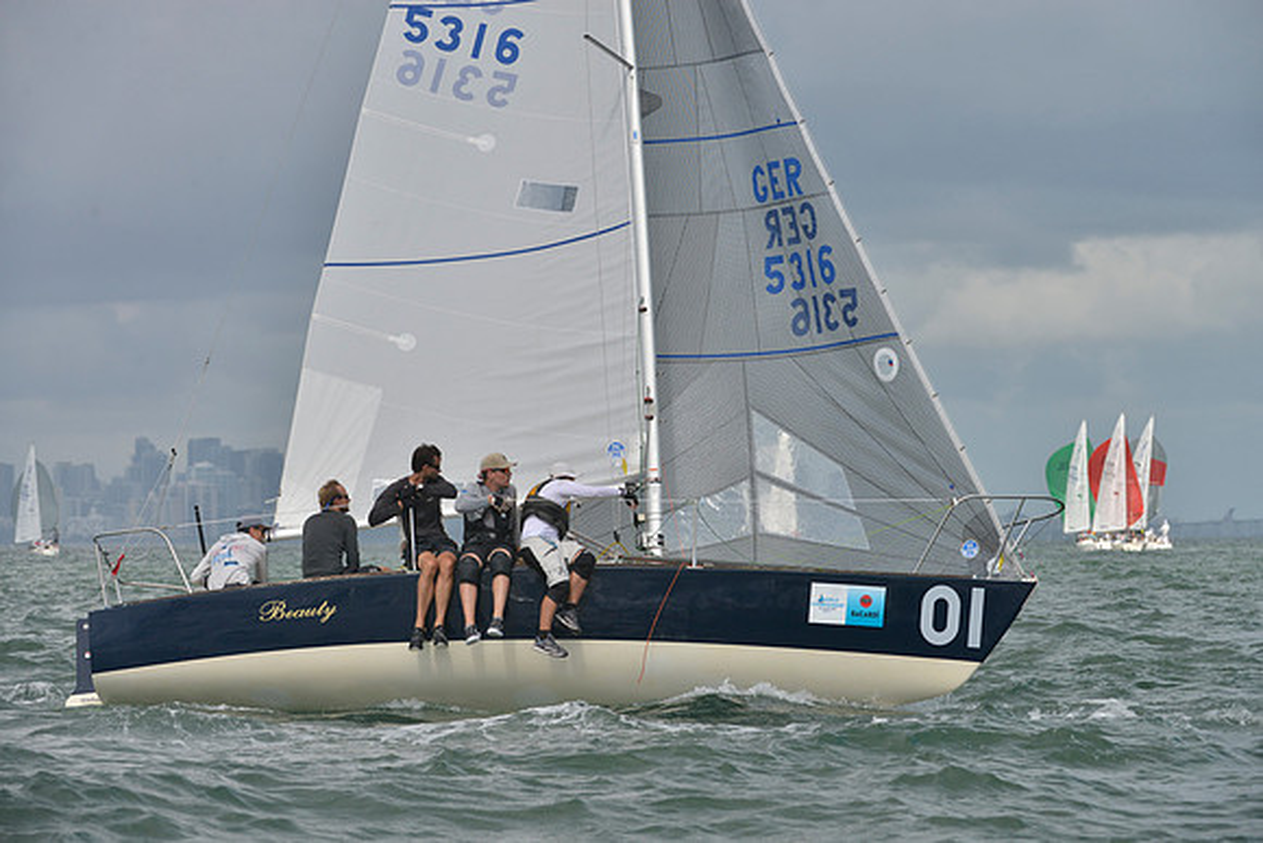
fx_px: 7018
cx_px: 632
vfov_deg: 6.9
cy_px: 422
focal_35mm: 200
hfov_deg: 10.3
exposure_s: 1/1600
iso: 400
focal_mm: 200
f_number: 9
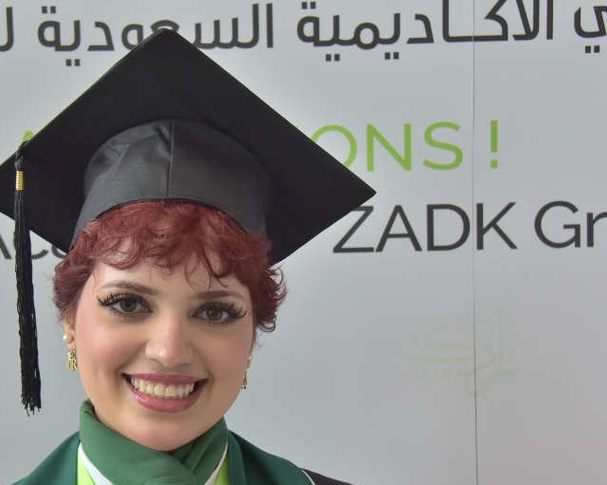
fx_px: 1473
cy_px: 314
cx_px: 247
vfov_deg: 18.7
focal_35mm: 82
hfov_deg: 23.2
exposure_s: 1/160
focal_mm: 56
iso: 1250
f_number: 6.3
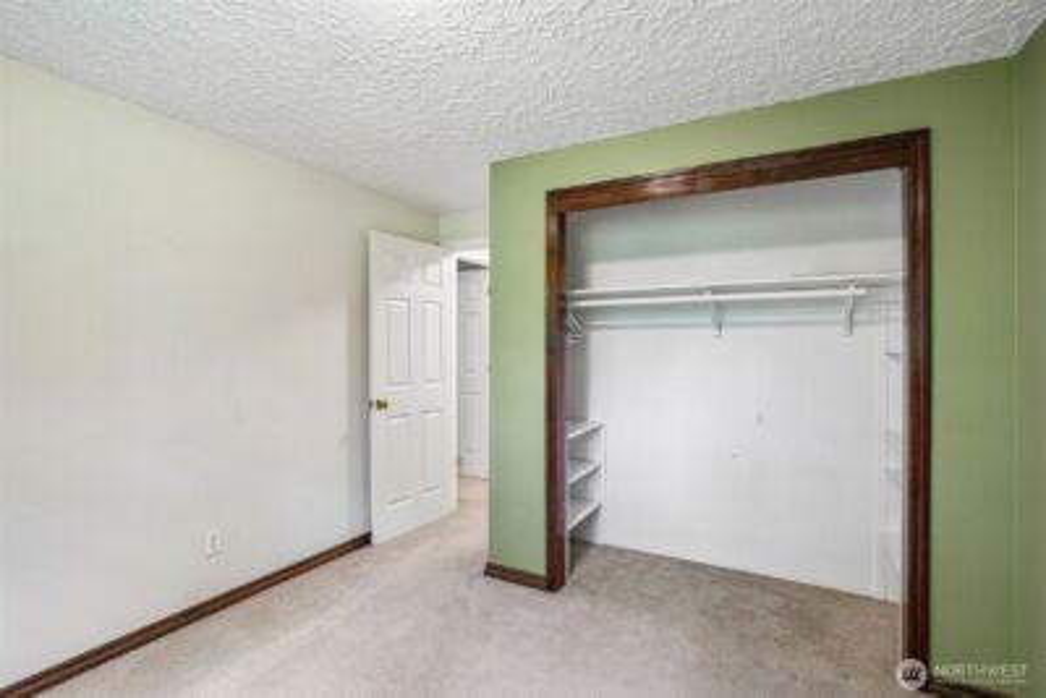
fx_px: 465
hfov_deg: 96.7
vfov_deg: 73.8
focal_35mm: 16
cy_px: 349
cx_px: 523
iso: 400
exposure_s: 1/4
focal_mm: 16
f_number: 8
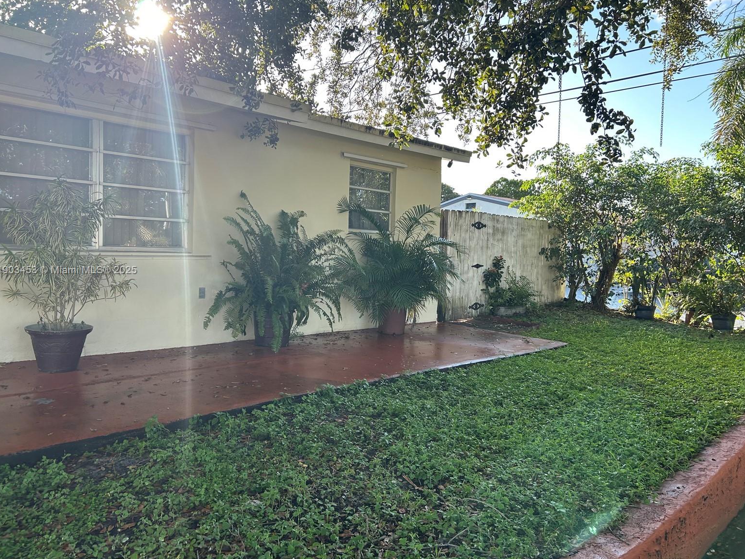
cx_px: 369
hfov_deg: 65.3
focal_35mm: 27
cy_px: 271
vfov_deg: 51.4
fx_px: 581
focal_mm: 5.7
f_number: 1.5
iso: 50
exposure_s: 1/502
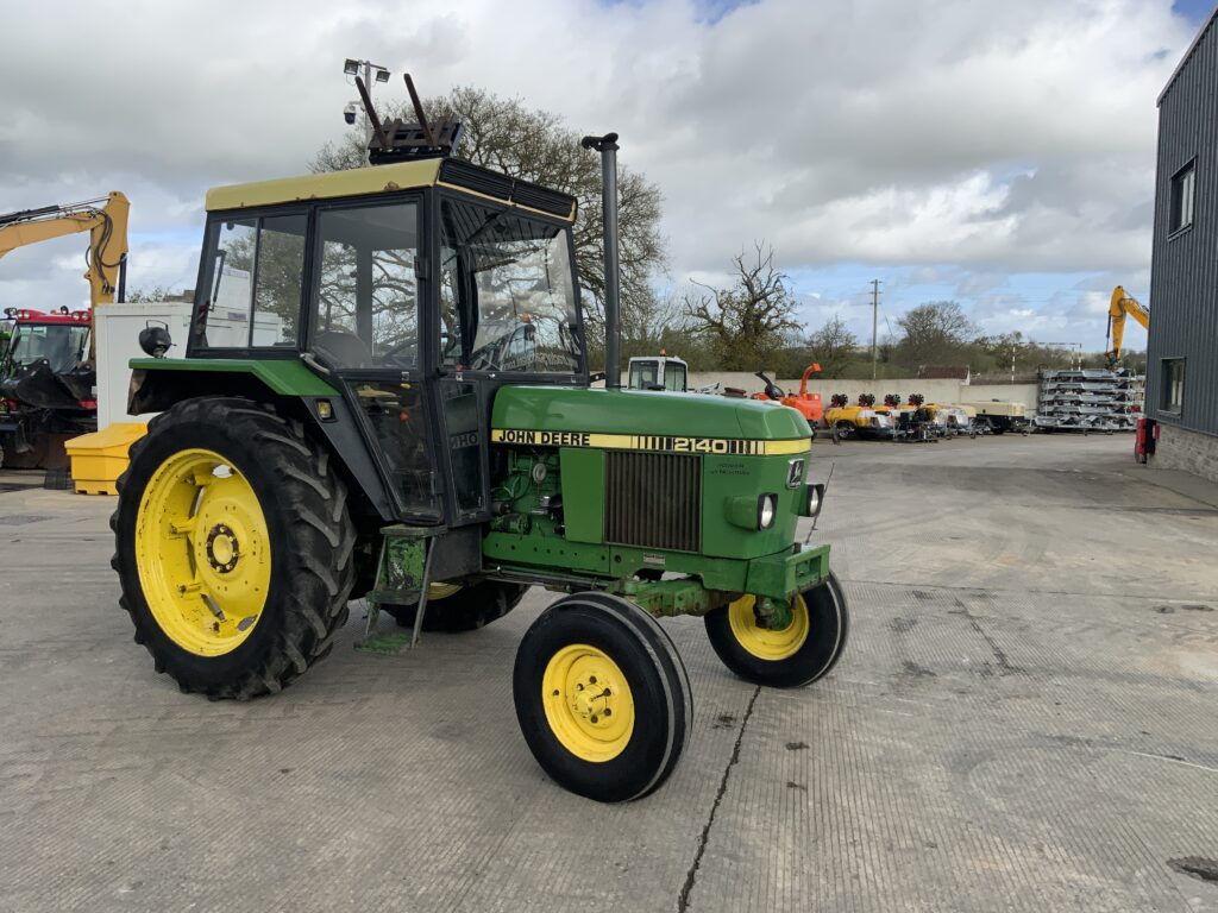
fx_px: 1020
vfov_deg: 48.2
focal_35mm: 29
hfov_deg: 61.7
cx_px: 609
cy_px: 456
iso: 16
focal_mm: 3
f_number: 1.8
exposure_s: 1/1490
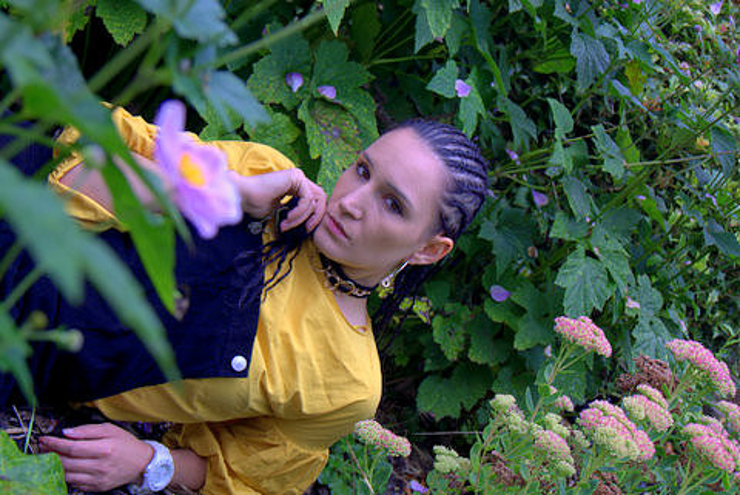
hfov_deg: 29.8
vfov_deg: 20.2
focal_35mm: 68
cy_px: 248
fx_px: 1389
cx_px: 370
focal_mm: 45
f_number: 5.6
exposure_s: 1/160
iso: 100
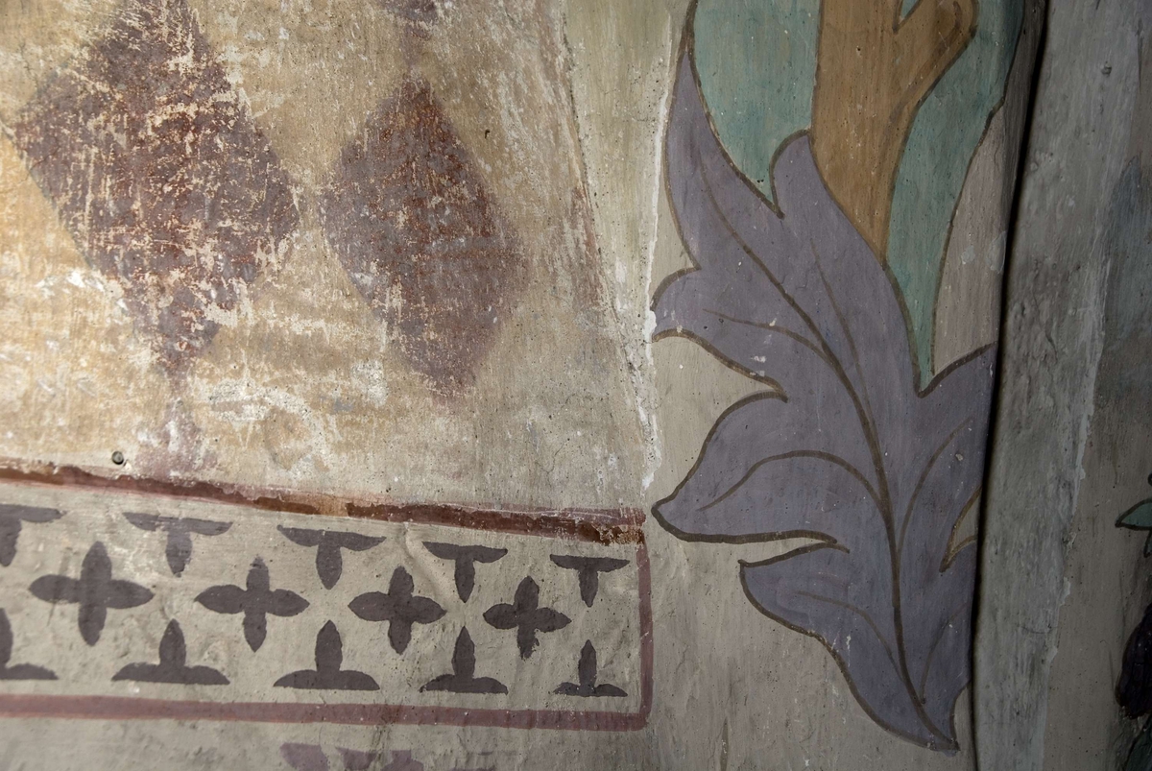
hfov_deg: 38.8
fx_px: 1634
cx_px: 576
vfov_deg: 26.5
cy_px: 386
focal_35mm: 51
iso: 100
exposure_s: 1/60
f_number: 5.6
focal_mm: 34
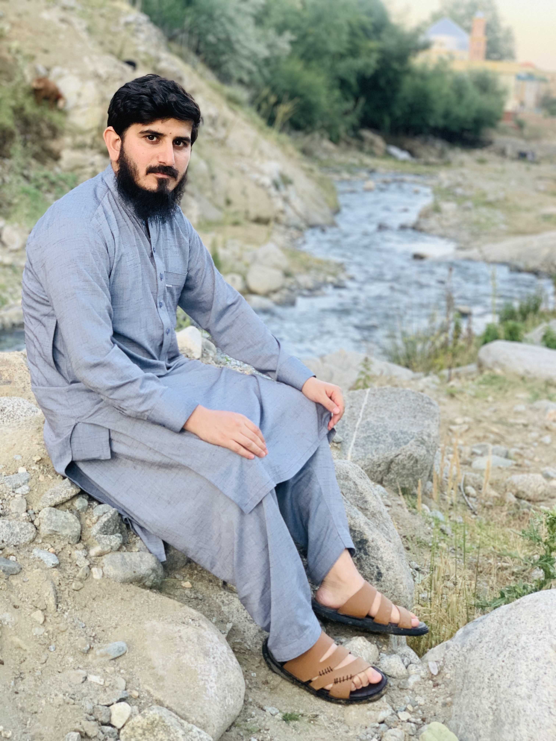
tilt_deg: -13.5
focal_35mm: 52
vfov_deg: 36.8
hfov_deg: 28.0
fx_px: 1114
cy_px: 370
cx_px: 278
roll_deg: -2.7
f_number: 2.4
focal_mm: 6
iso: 100
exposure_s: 1/122
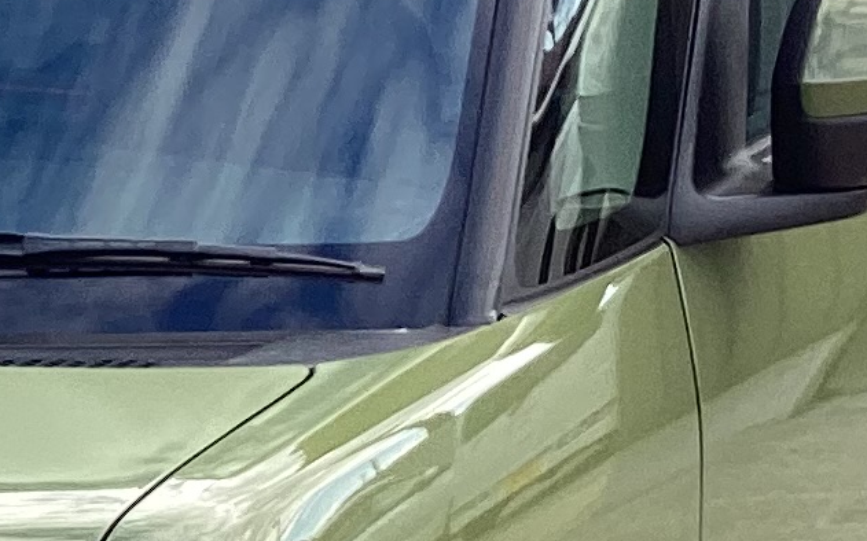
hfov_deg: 12.0
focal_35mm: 170
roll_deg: +1.0
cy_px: 540
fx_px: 4016
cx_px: -236
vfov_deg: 7.7
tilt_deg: -14.9
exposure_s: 1/186
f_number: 2.4
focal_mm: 3.3
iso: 25
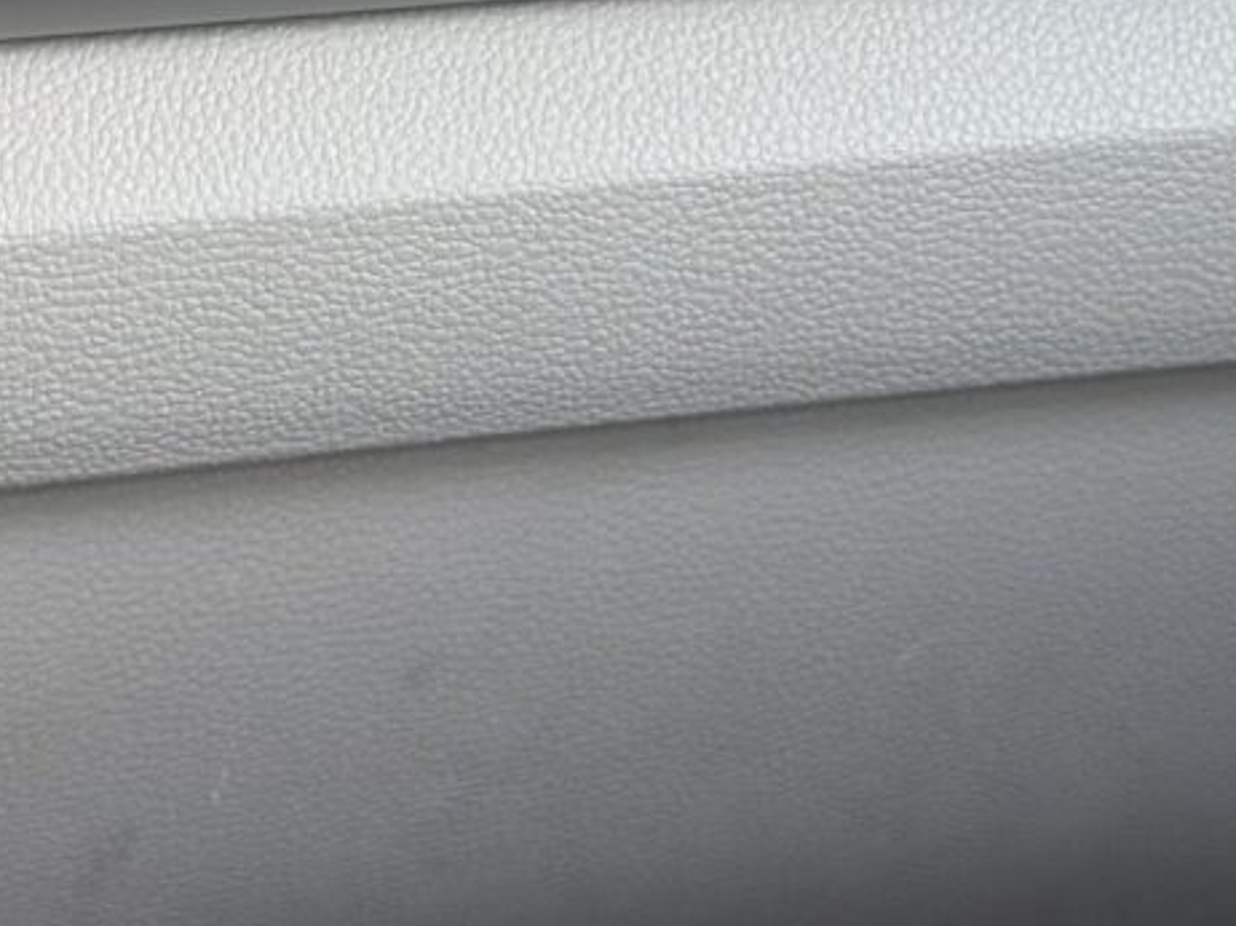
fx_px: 4746
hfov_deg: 14.8
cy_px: -680
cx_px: 372
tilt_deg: -15.3
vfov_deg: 10.5
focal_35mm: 133
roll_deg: -3.1
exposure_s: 1/121
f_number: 1.78
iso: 100
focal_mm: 6.76
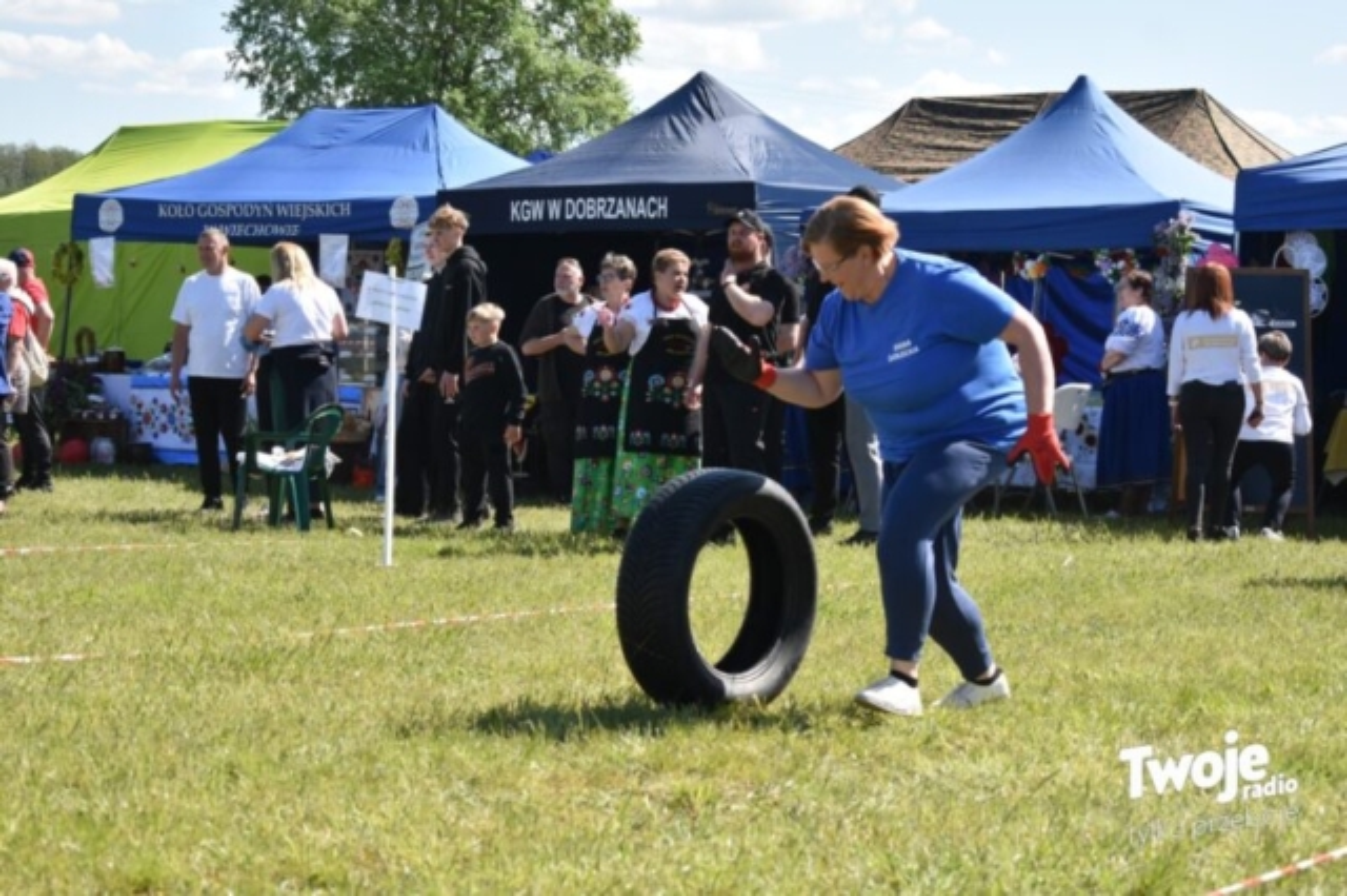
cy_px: 448
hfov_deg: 24.6
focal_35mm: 82
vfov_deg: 16.5
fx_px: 3085
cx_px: 674
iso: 400
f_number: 5.6
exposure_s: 1/1000
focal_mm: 55
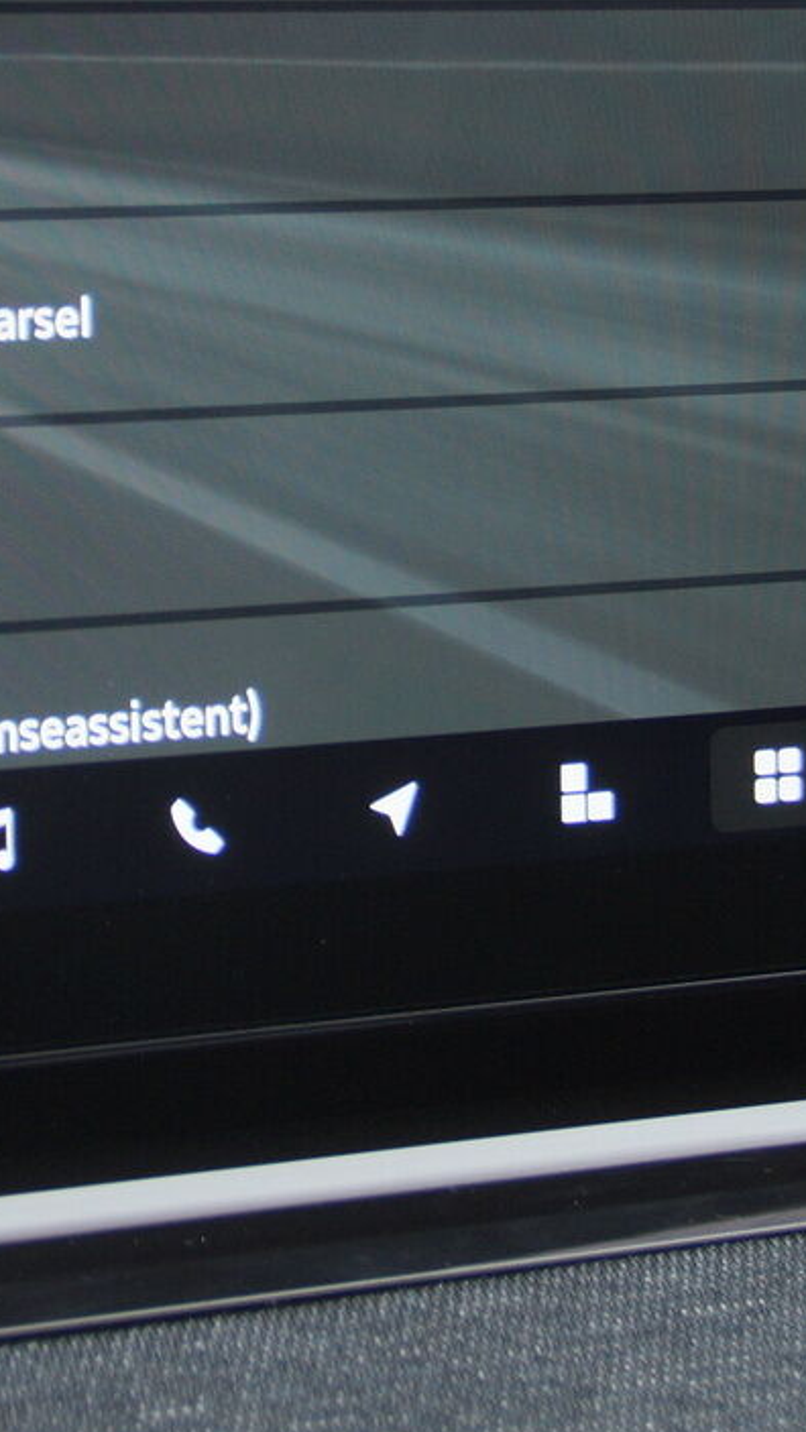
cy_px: 382
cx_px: 149
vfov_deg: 17.8
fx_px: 4559
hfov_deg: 10.1
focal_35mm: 120
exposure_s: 1/60
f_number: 4
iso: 125
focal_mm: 28
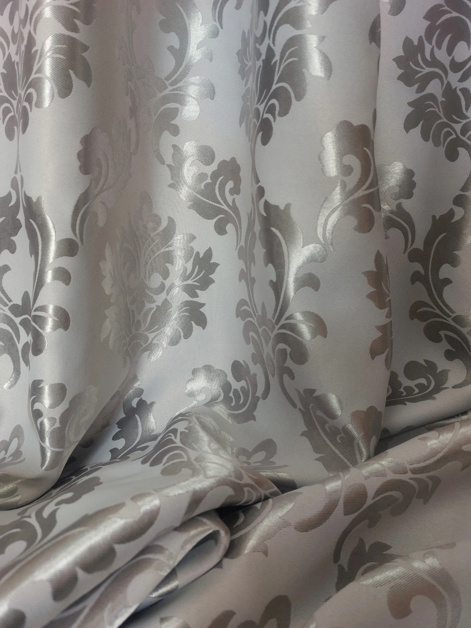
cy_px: 314
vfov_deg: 69.4
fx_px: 454
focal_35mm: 25
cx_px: 236
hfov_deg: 54.9
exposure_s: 1/50
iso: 64
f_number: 1.8
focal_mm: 5.23
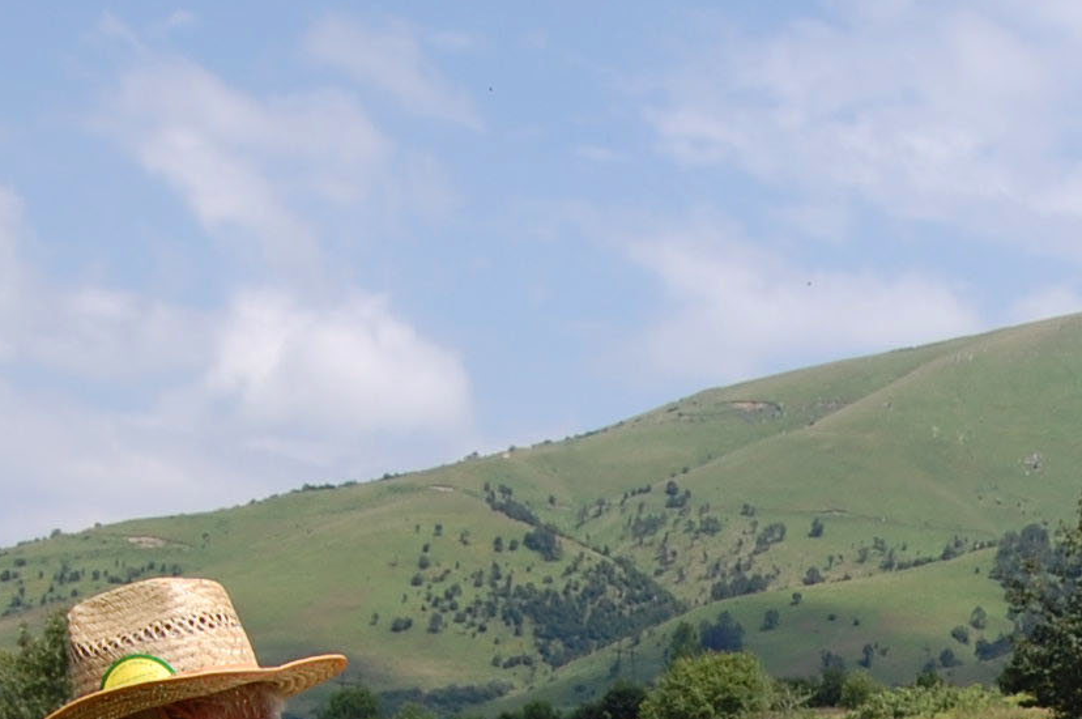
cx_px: 1040
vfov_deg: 11.9
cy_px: 1126
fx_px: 3272
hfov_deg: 18.4
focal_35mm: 109
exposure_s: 1/320
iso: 200
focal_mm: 20
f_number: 9
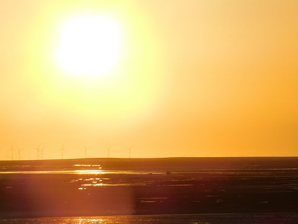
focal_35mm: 349
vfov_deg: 4.3
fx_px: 3005
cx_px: 67
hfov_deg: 5.7
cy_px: 165
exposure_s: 1/1250
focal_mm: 35.9
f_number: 5.4
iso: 125
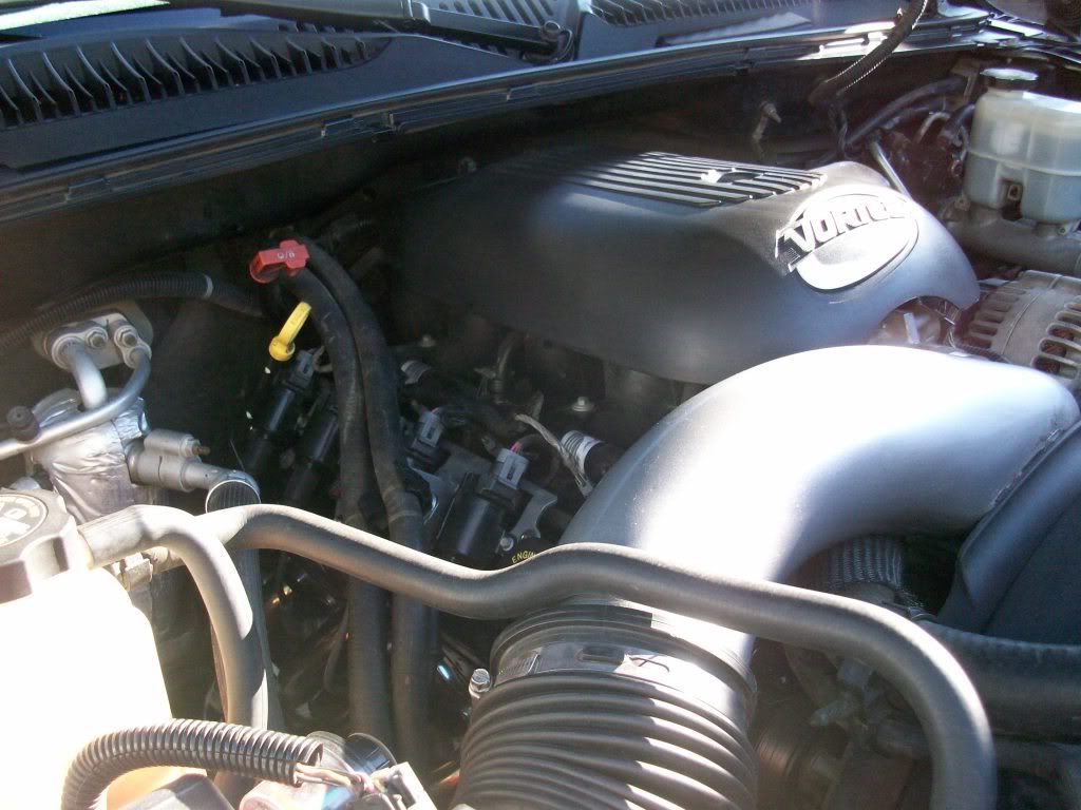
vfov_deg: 41.8
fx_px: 1062
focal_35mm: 34
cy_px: 405
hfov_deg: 54.0
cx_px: 540
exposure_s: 1/125
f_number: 2.8
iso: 160
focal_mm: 5.7
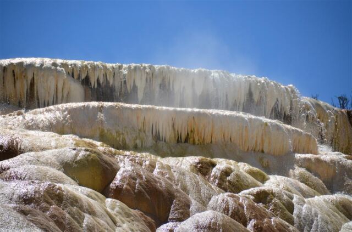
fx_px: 2925
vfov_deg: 4.6
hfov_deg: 6.9
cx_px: 176
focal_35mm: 300
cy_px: 116
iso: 200
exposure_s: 1/2500
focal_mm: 200
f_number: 6.3
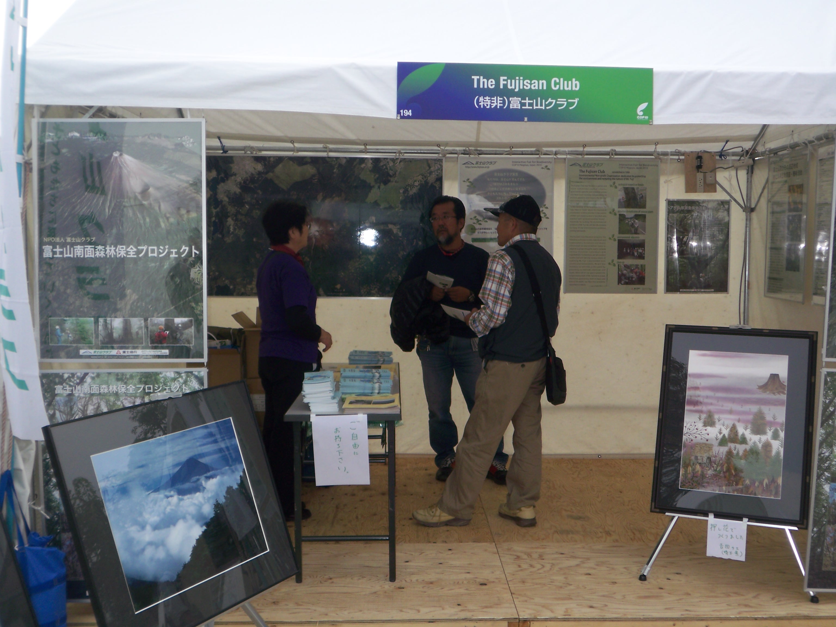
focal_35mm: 39
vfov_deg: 36.8
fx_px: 942
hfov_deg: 47.9
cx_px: 418
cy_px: 314
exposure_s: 1/400
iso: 50
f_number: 3.9
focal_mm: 6.4
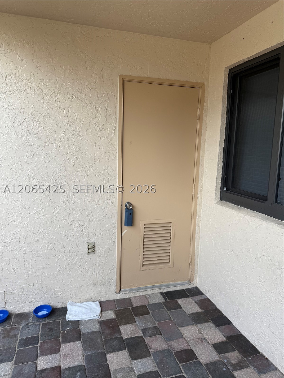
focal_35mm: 24
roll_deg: -2.1
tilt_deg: -7.7
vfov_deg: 71.6
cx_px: 142
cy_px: 189
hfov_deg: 56.8
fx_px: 263
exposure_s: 1/476
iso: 80
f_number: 1.78
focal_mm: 6.76
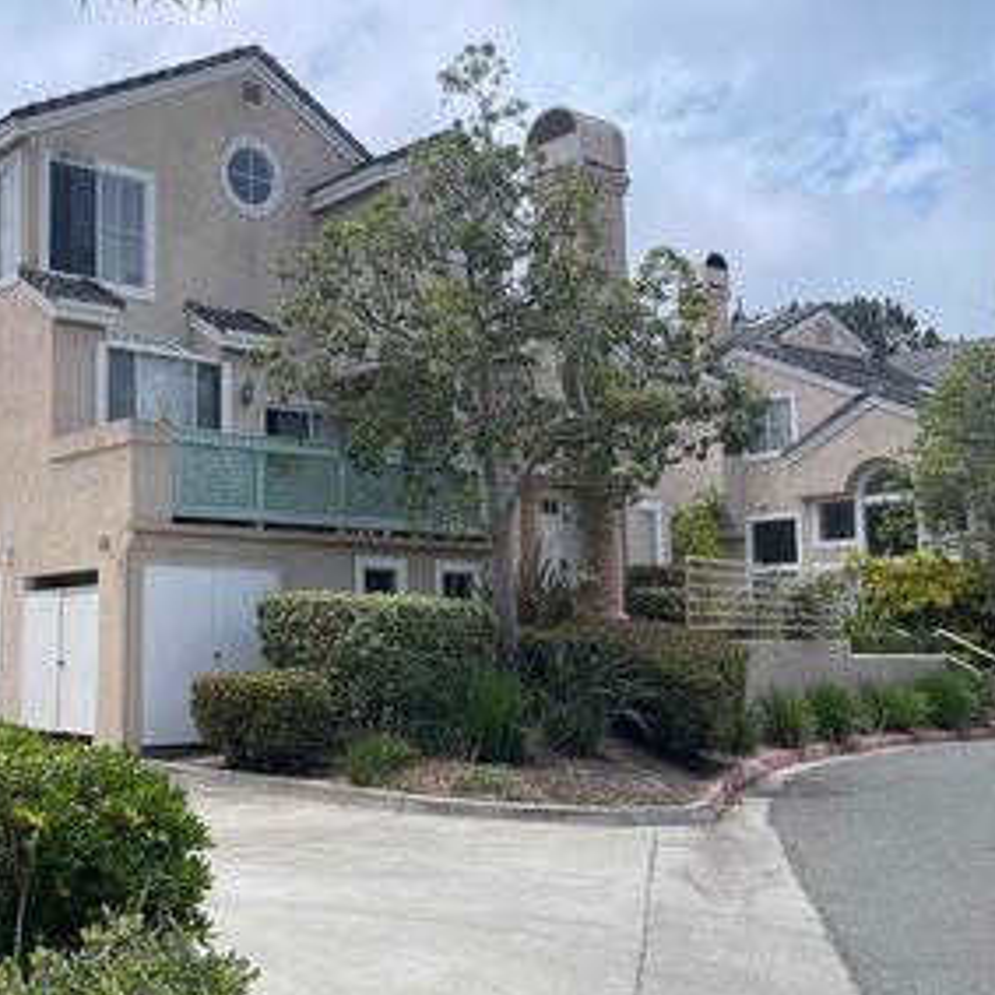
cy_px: 487
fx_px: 1268
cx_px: 218
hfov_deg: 41.2
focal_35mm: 39
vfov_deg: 42.8
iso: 32
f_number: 1.6
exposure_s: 1/4202
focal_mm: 5.1
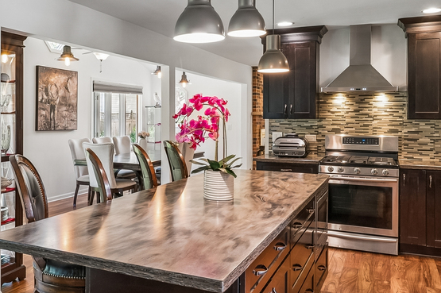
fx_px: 465
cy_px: 118
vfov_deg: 34.9
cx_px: 141
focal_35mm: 38
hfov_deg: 49.7
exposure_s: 1/5
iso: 400
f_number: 8
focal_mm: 13
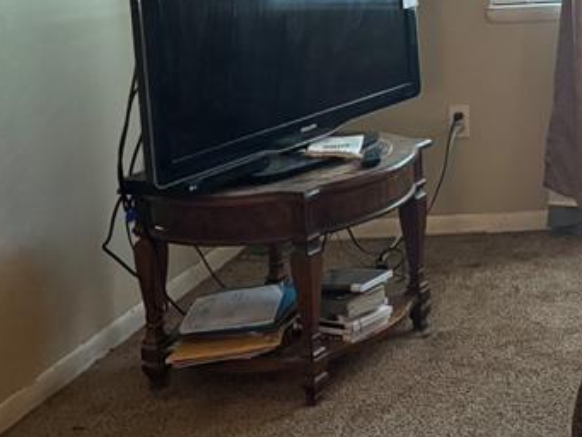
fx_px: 1211
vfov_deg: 19.2
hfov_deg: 22.9
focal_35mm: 72
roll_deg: +3.3
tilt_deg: -1.5
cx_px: 824
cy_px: -92
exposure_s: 1/60
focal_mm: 6.76
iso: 640
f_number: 1.78
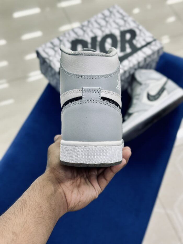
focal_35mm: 48
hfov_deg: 30.3
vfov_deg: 39.7
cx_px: 92
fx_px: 338
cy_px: 122
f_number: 1.78
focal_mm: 6.86
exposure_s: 1/100
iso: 64
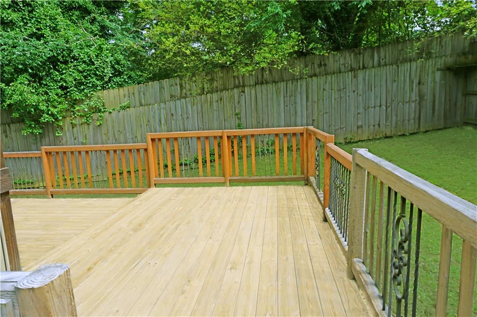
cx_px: 238
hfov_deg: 73.8
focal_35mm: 24
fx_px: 318
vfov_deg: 53.1
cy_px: 158
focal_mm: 16
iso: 100
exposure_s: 1/80
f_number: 7.1
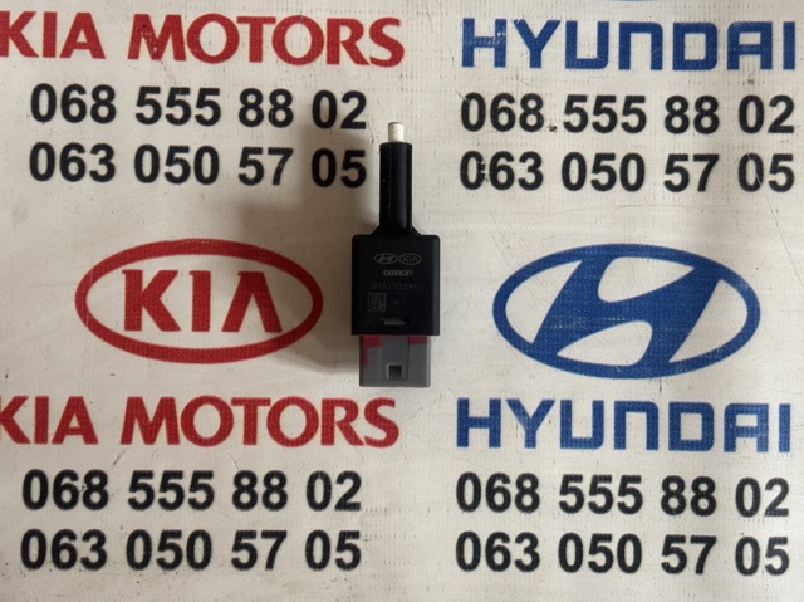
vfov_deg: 28.0
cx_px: 402
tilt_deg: -87.4
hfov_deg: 36.8
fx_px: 1207
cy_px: 301
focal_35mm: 52
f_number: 1.6
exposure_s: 1/45
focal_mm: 5.96
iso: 160
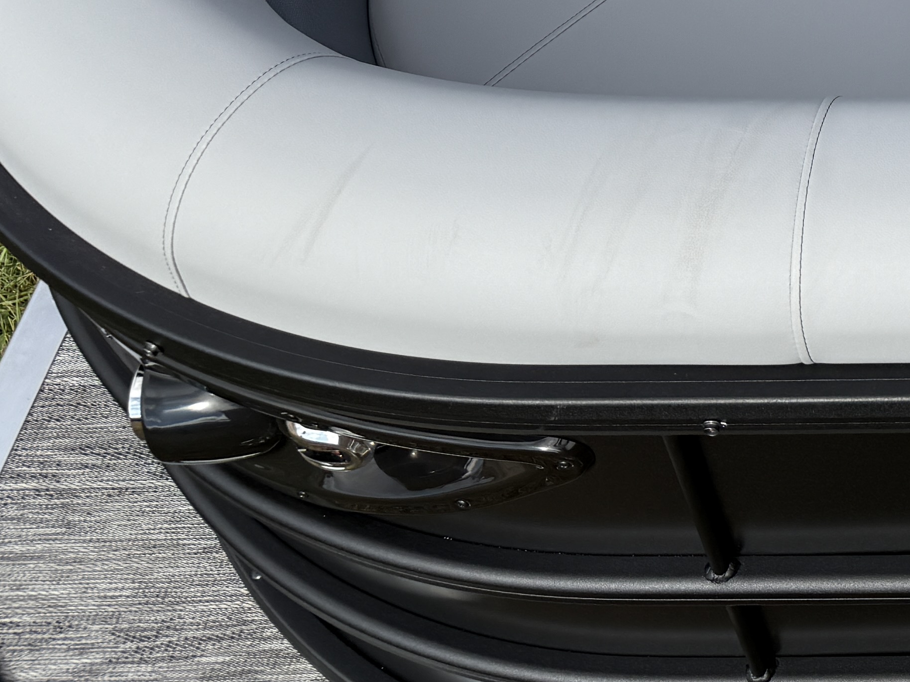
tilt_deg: -42.2
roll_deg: -2.2
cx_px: 1294
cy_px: -256
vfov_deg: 18.1
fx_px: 1972
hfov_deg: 22.3
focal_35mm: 75
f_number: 1.78
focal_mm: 6.76
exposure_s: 1/3759
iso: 80
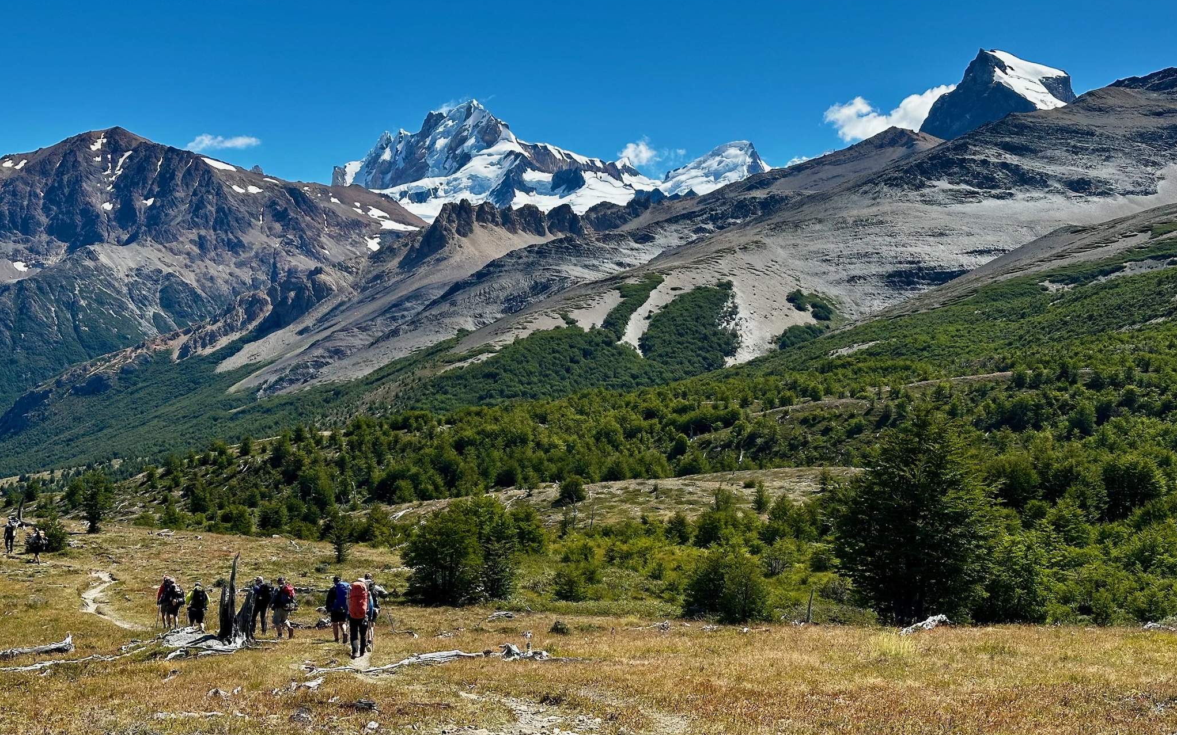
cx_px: 589
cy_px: 351
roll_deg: -2.3
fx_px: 1636
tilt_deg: +3.4
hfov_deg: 39.6
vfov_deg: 25.3
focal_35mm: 51
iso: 64
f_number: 1.78
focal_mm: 6.86
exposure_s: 1/4016
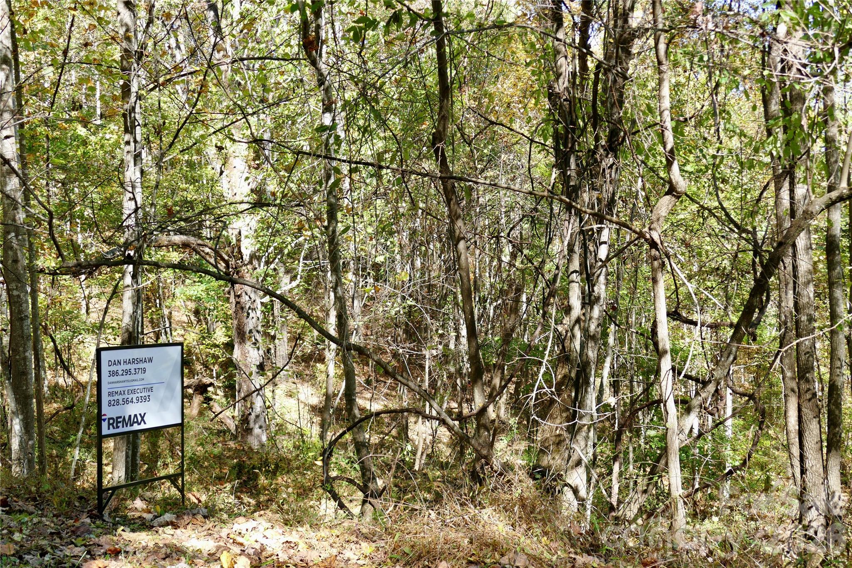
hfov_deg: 42.7
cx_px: 426
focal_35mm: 46
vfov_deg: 29.2
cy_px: 284
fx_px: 1088
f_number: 3.2
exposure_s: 1/160
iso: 125
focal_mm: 16.74
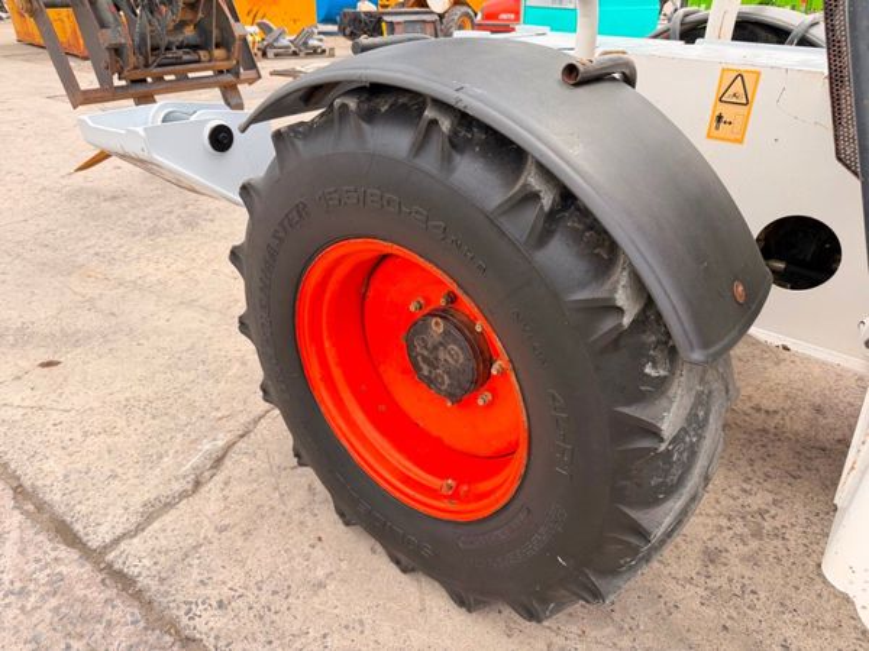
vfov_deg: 56.8
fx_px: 602
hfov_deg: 71.6
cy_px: 326
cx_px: 434
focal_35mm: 24
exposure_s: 1/750
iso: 100
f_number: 1.78
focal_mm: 6.76
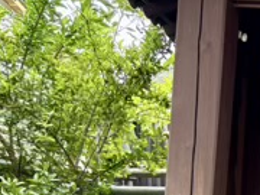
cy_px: 342
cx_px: 501
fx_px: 759
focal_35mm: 101
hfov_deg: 15.8
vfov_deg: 13.3
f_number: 1.6
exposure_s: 1/121
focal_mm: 5.96
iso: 50
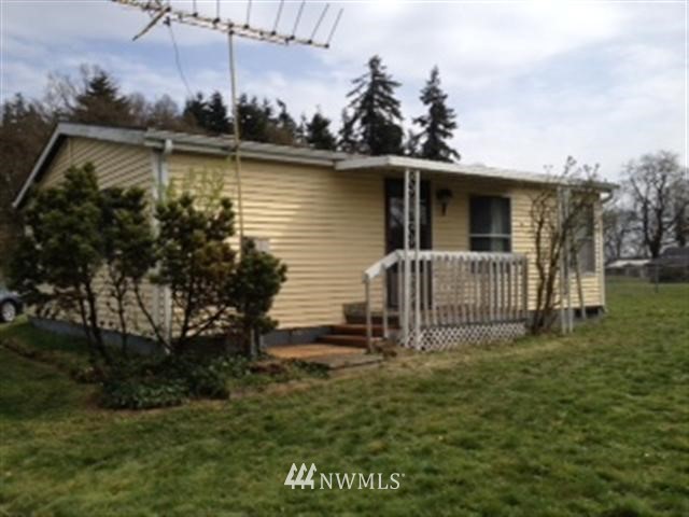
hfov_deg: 52.6
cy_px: 258
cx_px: 344
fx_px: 697
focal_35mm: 35
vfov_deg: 40.7
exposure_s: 1/1905
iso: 64
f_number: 2.4
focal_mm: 4.28
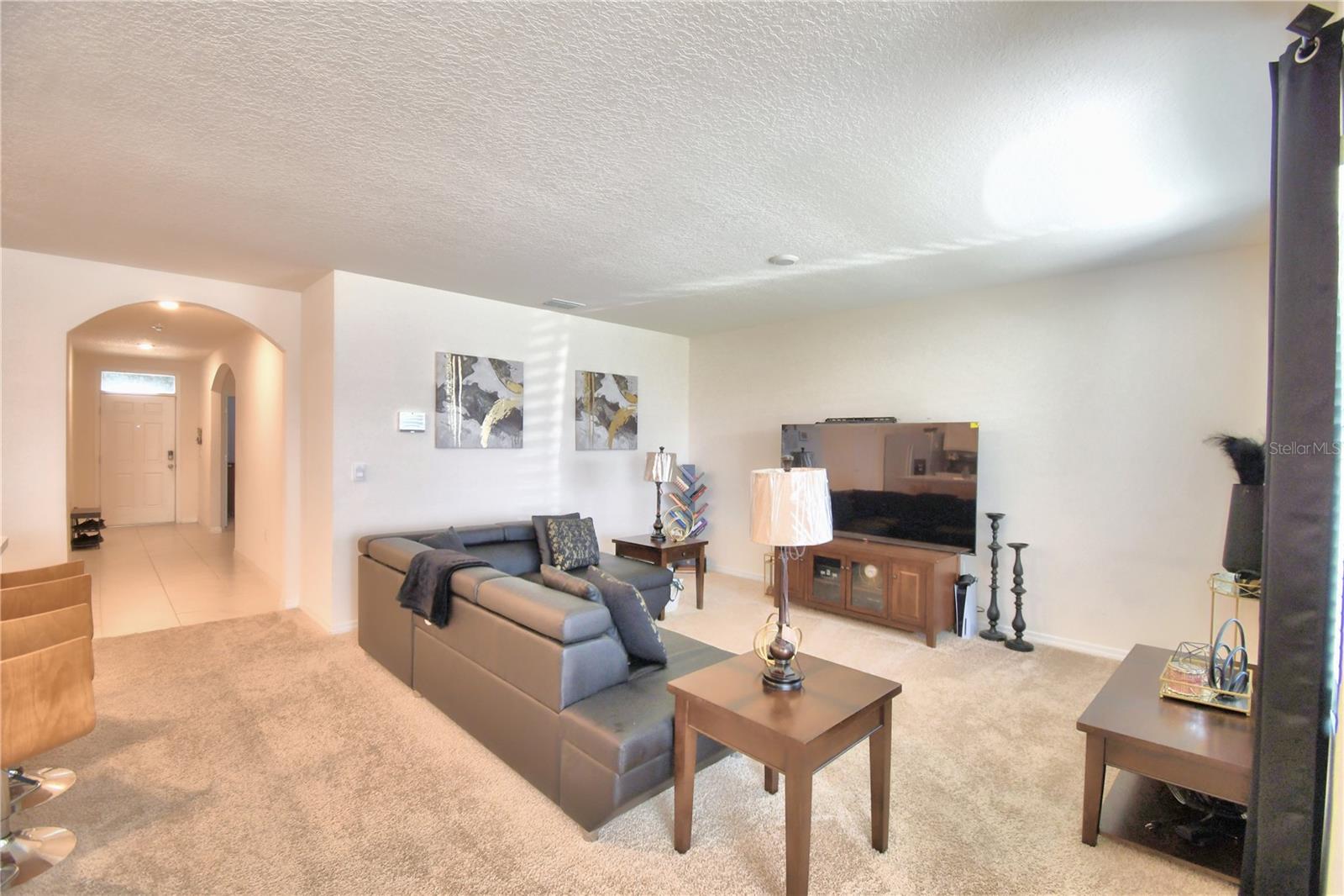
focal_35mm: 15
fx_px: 560
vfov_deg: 77.3
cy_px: 448
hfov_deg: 100.4
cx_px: 672
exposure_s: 1/30
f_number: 4.5
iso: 400
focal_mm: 10
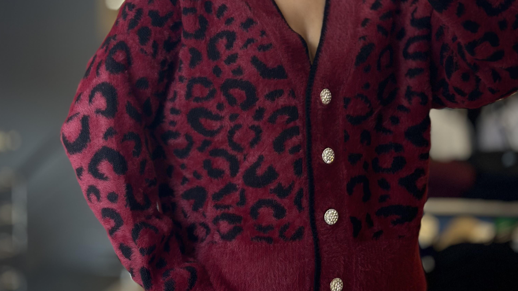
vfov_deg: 17.2
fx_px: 961
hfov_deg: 30.2
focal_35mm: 70
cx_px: 258
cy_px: 124
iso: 125
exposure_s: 1/105
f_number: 1.78
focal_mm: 6.86
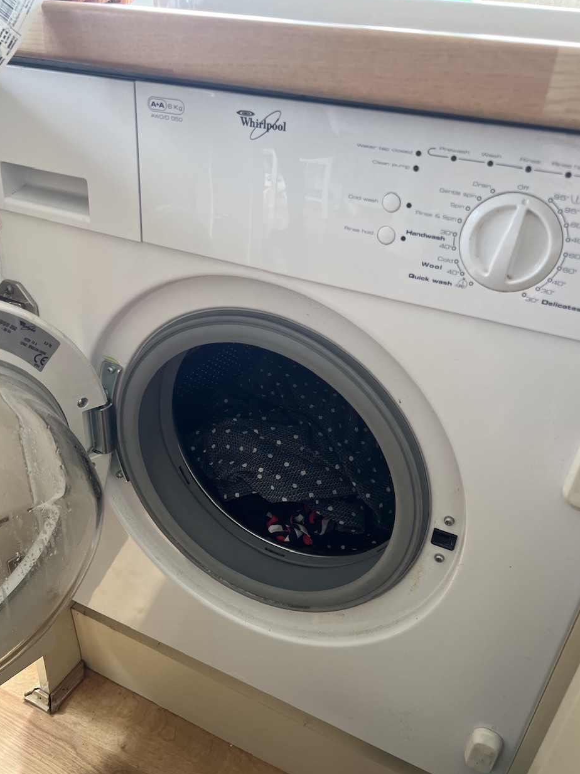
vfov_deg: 65.3
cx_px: 293
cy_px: 394
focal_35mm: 27
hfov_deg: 51.3
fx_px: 604
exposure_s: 1/112
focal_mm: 5.7
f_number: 1.5
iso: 125
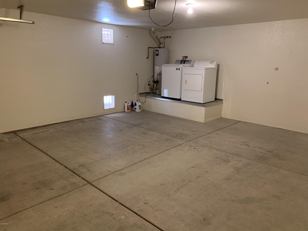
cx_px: 154
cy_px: 116
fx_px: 231
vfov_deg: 53.1
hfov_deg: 67.3
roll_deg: -0.6
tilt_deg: -12.4
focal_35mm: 26
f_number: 1.8
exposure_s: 1/40
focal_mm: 4.25
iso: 400
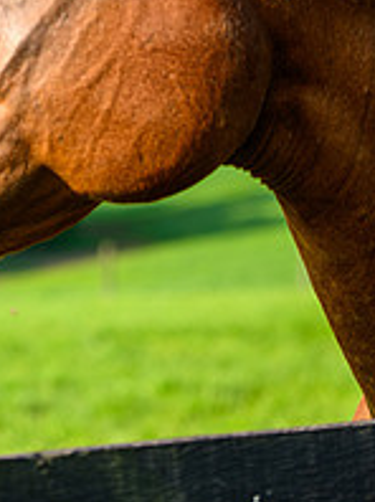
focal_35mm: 153
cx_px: 5
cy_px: 30
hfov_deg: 9.6
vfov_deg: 12.8
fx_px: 2215
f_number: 2.8
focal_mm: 70
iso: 100
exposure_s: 1/1250
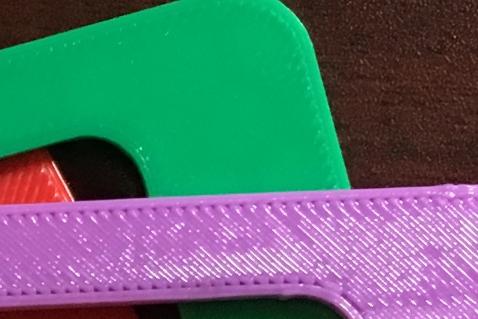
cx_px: -234
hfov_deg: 11.1
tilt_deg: -85.7
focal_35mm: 178
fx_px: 2363
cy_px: 700
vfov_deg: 7.3
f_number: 2.2
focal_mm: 4.15
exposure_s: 1/30
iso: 200
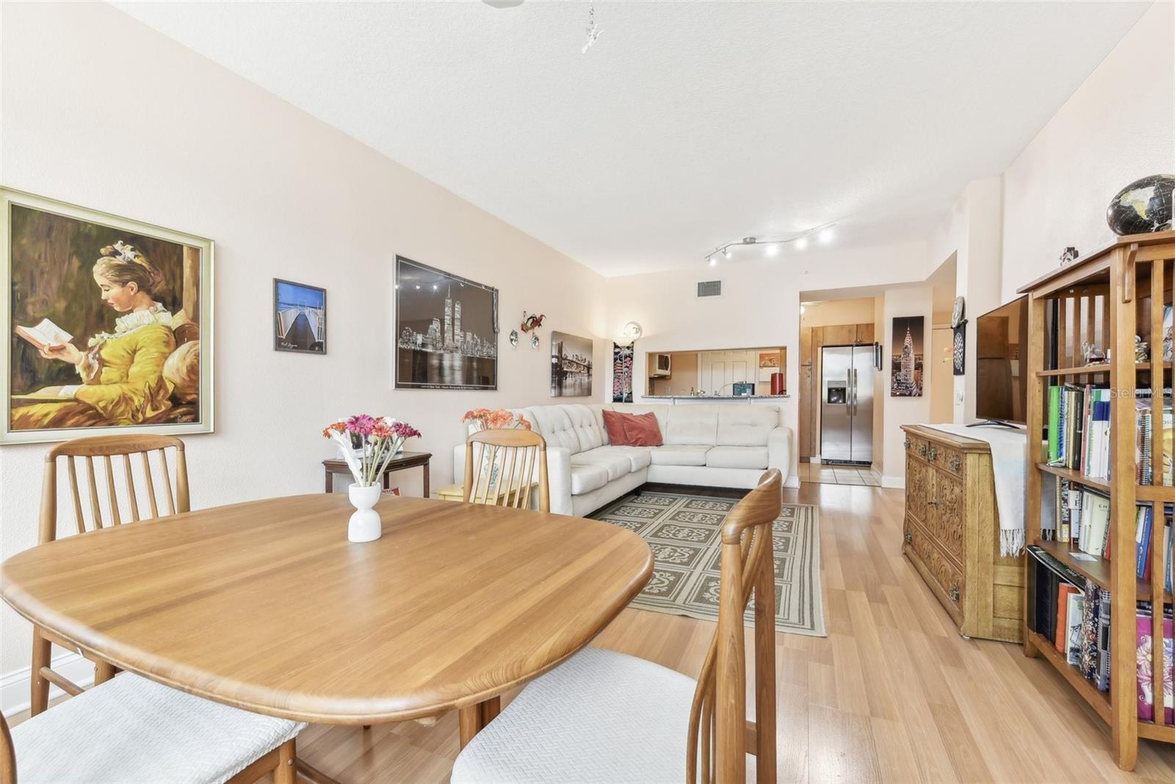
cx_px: 588
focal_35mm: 15
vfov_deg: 77.3
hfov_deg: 100.4
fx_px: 490
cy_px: 392
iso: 400
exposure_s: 1/13
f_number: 10
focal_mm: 15
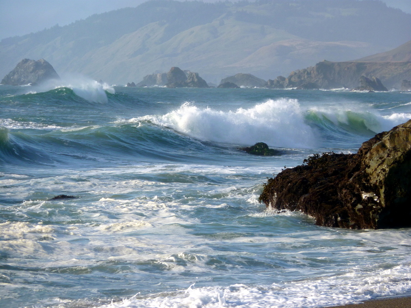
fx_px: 2493
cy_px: 154
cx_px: 206
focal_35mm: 210
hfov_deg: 9.4
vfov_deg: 7.1
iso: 80
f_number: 4.6
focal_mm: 34.4
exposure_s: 1/400
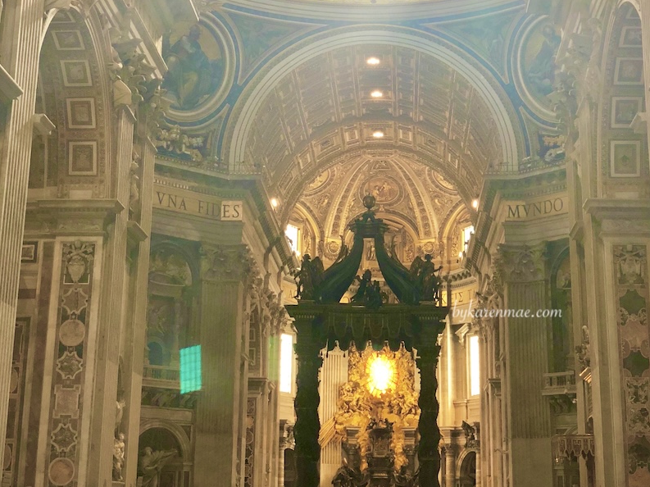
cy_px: 127
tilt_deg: +18.3
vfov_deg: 20.8
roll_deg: -1.0
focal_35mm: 70
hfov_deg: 27.8
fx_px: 1314
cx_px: 327
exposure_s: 1/30
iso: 100
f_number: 2.4
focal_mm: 6
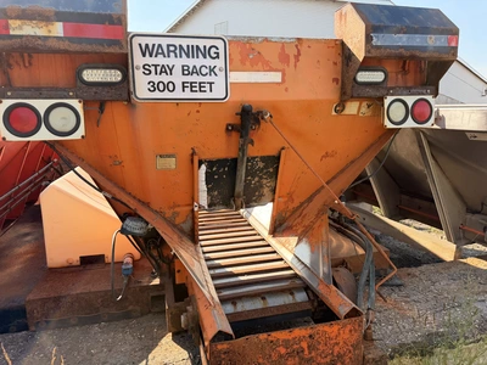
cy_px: 182
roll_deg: +0.8
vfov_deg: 56.8
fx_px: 338
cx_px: 244
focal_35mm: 24
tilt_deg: -3.6
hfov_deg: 71.6
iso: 100
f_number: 1.78
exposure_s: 1/992
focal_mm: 6.76
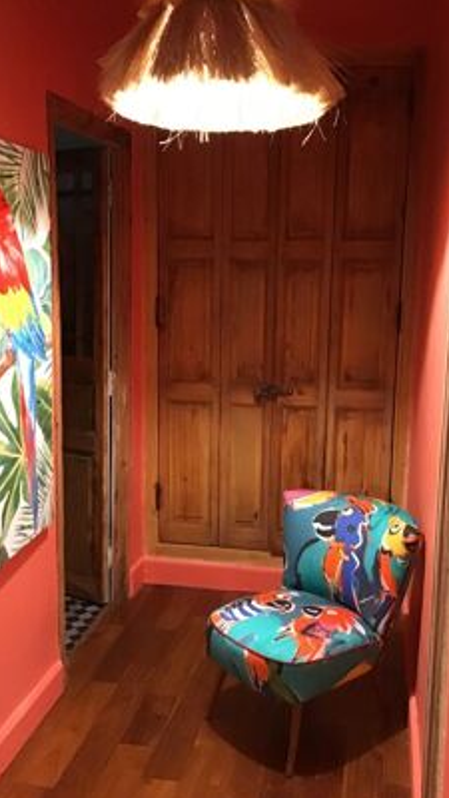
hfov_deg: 32.8
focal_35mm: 36
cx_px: 235
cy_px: 388
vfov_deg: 55.3
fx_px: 762
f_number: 2.4
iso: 320
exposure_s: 1/17
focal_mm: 3.3
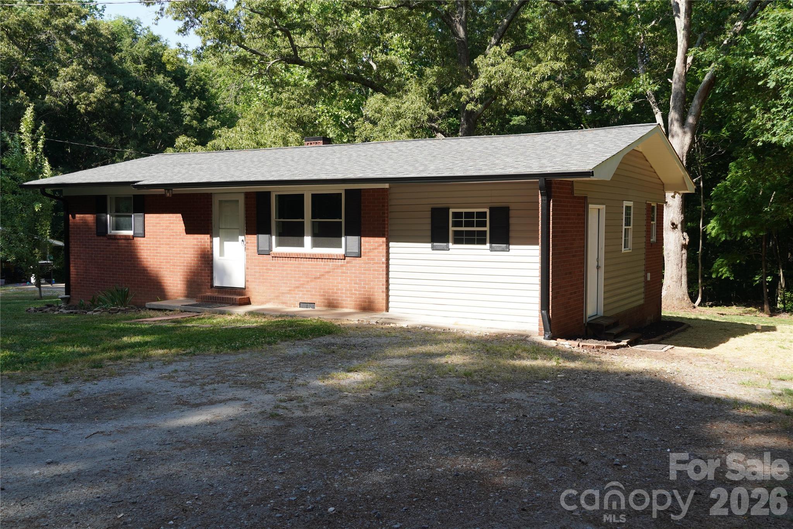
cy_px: 264
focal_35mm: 34
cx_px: 396
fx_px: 760
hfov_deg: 55.1
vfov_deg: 38.4
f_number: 5.6
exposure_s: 1/160
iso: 100
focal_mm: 23
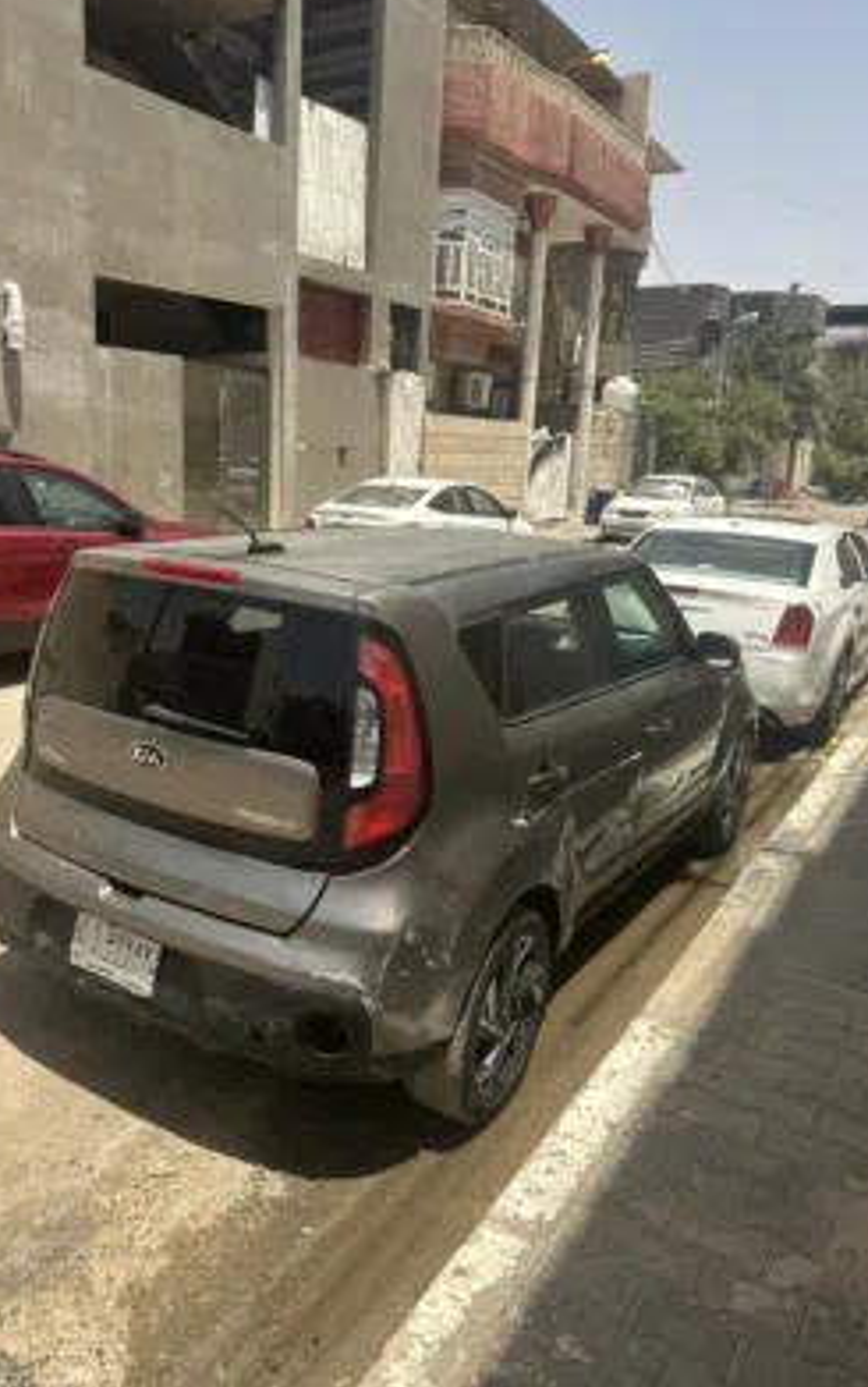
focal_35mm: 26
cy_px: 681
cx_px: 379
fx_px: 982
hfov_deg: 47.6
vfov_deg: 70.4
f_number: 1.78
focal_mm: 6.86
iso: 80
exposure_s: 1/4016
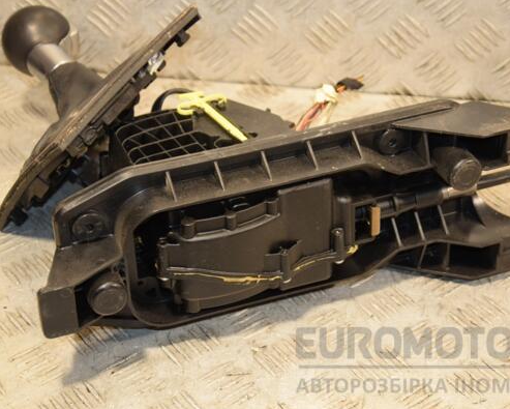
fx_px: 1344
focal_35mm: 89
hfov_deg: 21.5
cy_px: 205
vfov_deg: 17.3
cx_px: 276
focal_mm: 52
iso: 800
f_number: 5
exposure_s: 1/100
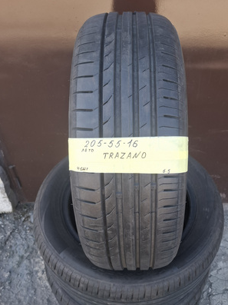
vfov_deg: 61.6
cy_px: 163
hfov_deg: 47.7
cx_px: 143
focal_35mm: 29
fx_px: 255
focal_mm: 5.54
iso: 50
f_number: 1.8
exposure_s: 1/120
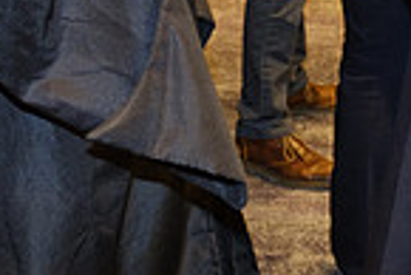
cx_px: 374
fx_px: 1463
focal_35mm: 128
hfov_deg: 15.8
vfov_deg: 10.1
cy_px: -240
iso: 1600
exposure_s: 1/60
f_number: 2.8
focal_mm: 21.3
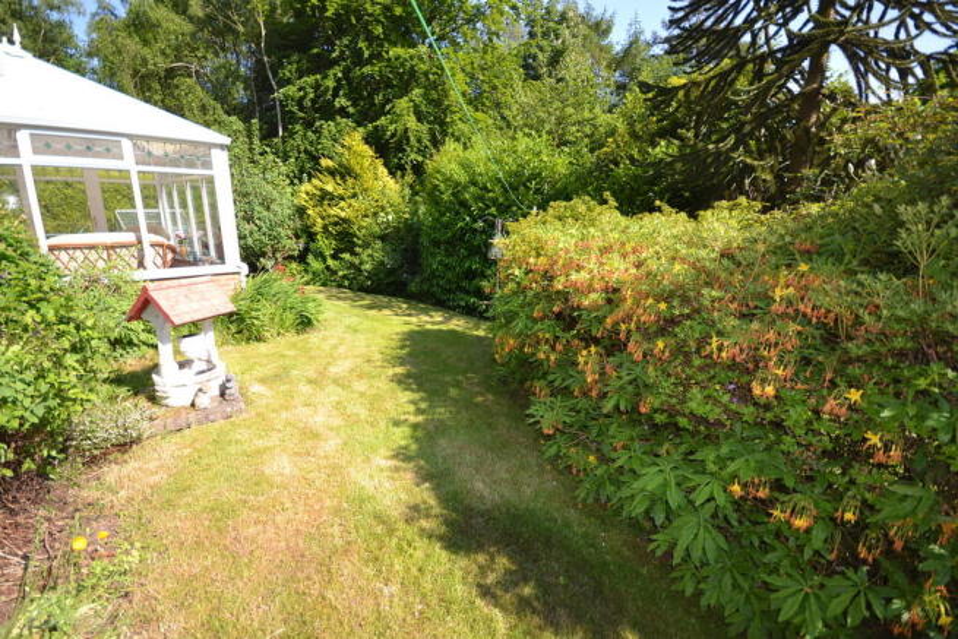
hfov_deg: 100.4
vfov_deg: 77.4
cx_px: 479
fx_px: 399
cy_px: 320
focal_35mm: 15
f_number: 4.5
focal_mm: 10
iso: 100
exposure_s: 1/200
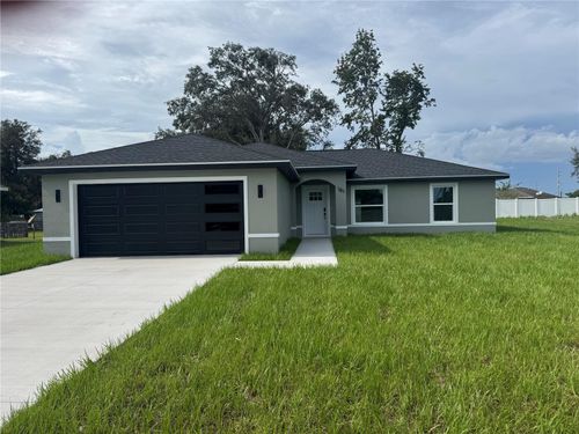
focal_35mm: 24
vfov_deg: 56.8
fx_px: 401
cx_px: 290
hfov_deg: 71.6
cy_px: 217
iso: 80
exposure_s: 1/5814
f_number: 1.78
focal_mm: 6.76
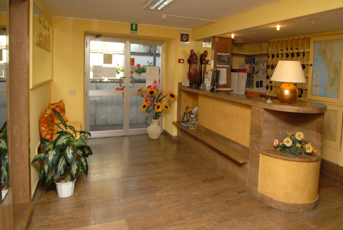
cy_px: 115
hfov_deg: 77.2
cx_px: 172
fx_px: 215
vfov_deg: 56.3
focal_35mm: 22
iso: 200
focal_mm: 15
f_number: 4
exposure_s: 1/250
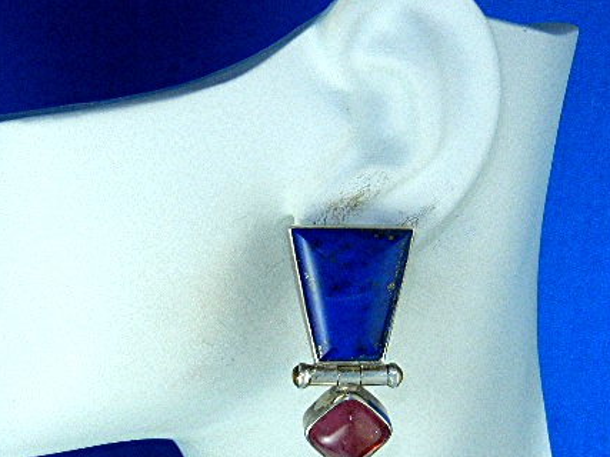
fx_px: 1374
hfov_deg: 24.9
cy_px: 286
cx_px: 224
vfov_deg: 18.9
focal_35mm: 78
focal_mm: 9.3
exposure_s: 1/32
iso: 197
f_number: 3.9
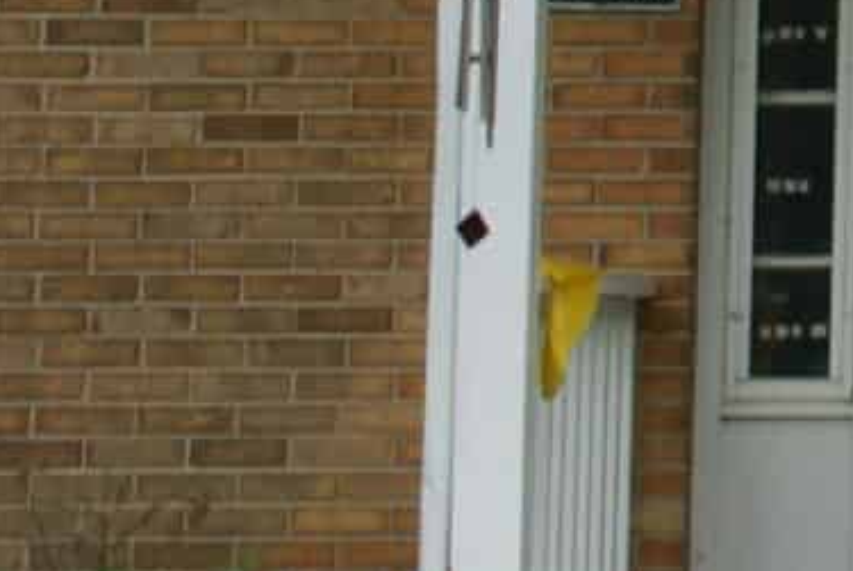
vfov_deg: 4.4
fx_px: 7283
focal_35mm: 307
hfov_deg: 6.4
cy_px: -763
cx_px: 2027
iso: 100
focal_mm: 30
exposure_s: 1/80
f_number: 8
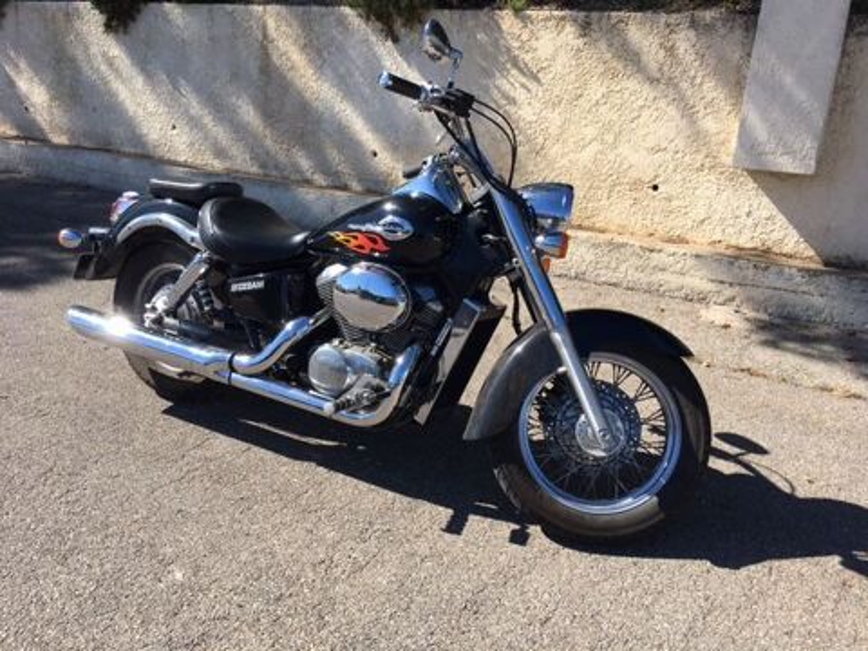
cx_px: 434
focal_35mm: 29
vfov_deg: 48.2
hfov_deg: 61.7
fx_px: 727
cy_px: 326
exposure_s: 1/950
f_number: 2.2
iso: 25
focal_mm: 4.15
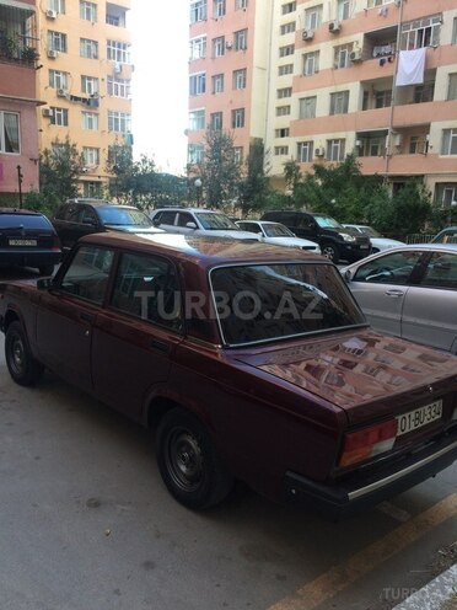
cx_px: 228
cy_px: 305
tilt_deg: -11.9
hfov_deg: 48.2
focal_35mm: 29
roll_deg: -0.9
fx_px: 510
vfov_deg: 61.7
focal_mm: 4.15
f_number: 2.2
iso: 50
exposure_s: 1/50
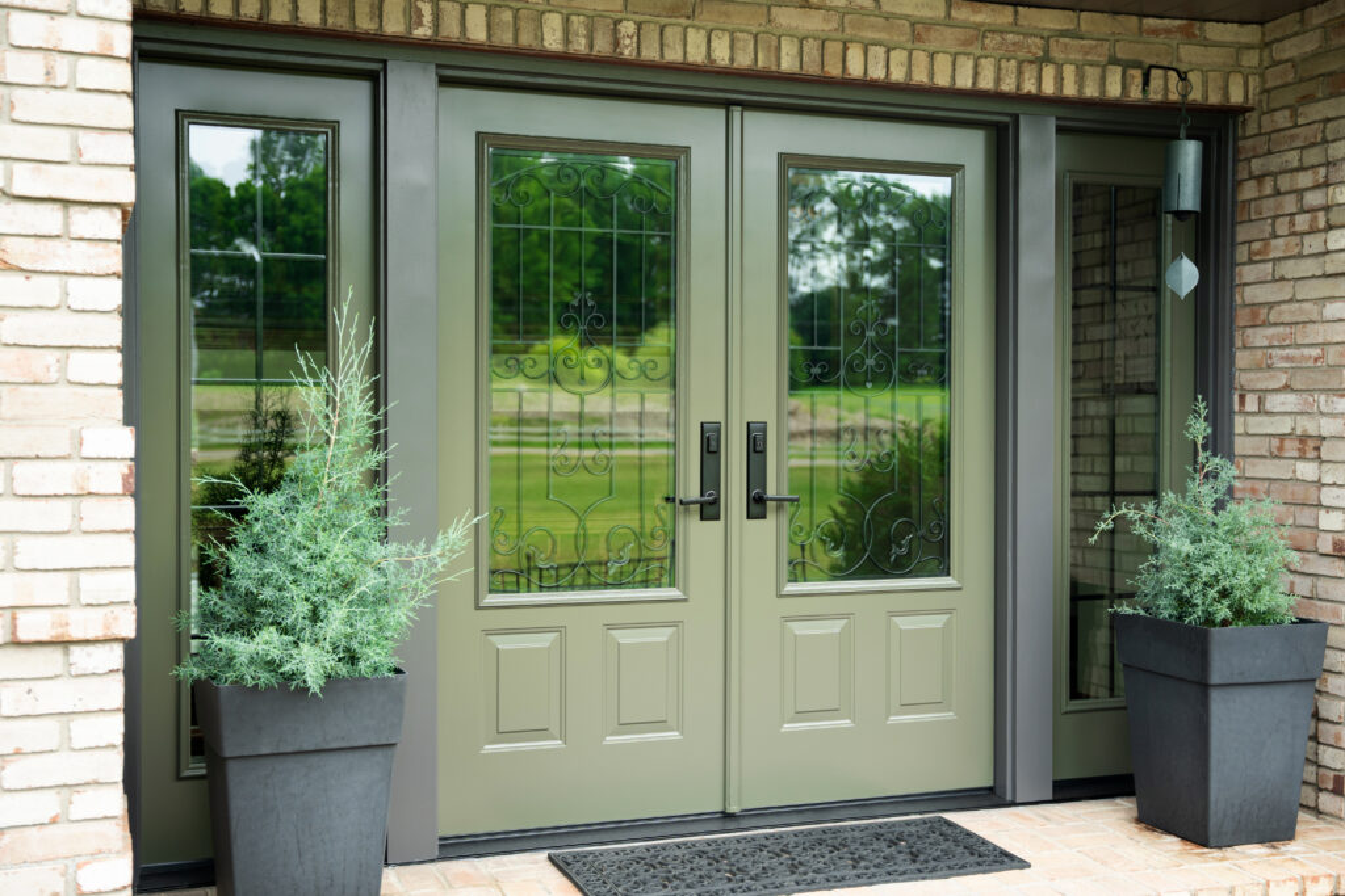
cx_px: 672
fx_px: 1562
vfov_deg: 32.0
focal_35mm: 42
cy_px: 448
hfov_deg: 46.6
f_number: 2.8
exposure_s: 1/250
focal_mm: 41.8
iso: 200
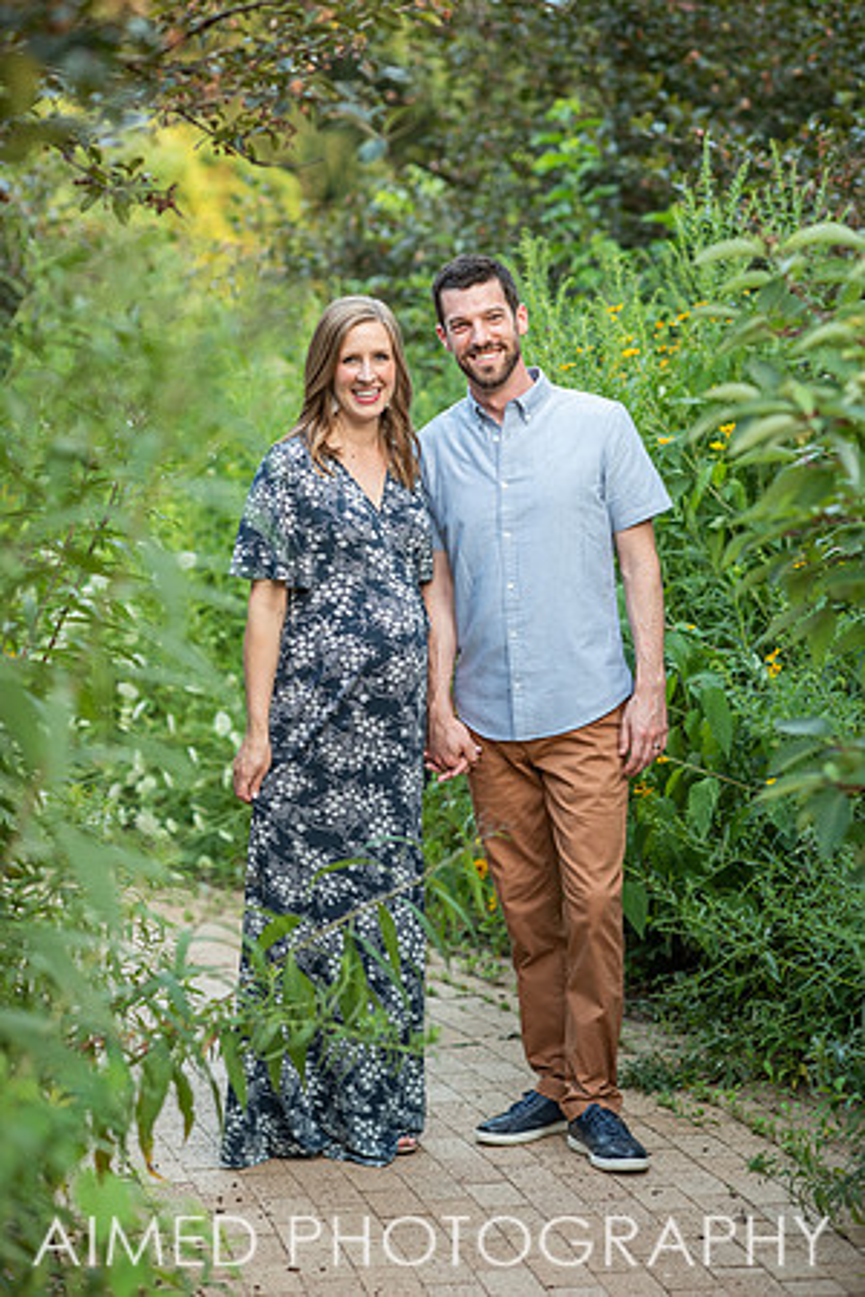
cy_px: 648
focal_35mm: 85
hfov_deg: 16.1
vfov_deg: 23.9
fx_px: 3063
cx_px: 432
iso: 640
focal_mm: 85
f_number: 2.5
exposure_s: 1/250
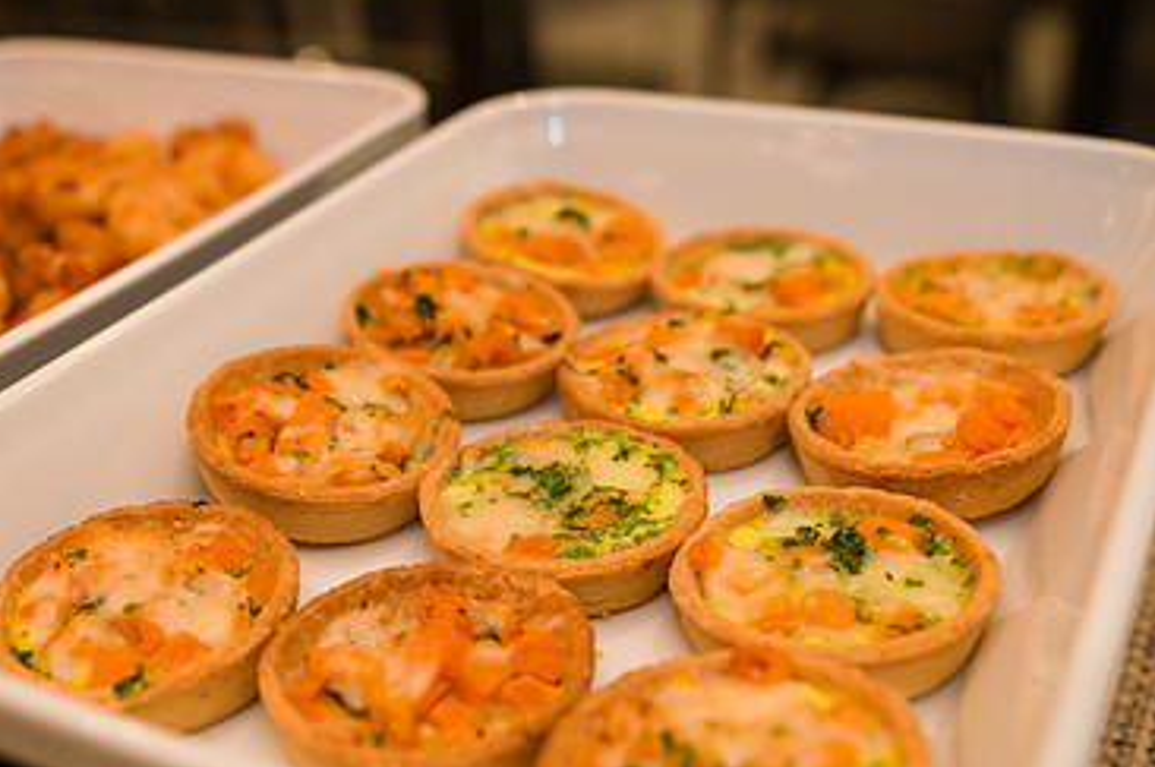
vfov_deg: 28.9
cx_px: 508
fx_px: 1474
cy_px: 524
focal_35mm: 46
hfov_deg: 42.7
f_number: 3.2
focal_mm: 29
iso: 400
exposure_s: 1/200
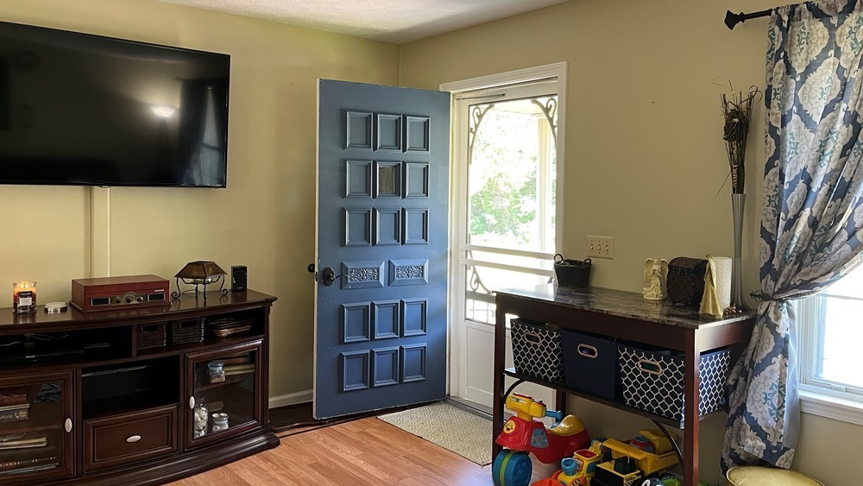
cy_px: 202
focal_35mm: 29
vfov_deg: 40.1
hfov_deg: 66.0
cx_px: 424
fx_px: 664
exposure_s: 1/60
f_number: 1.6
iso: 250
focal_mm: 5.1
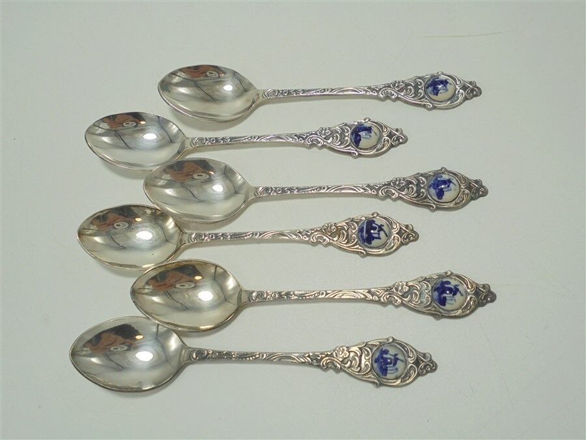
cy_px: 220
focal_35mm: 34
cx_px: 293
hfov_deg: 54.0
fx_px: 576
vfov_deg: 41.8
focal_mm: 6.1
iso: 100
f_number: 4
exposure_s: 1/100
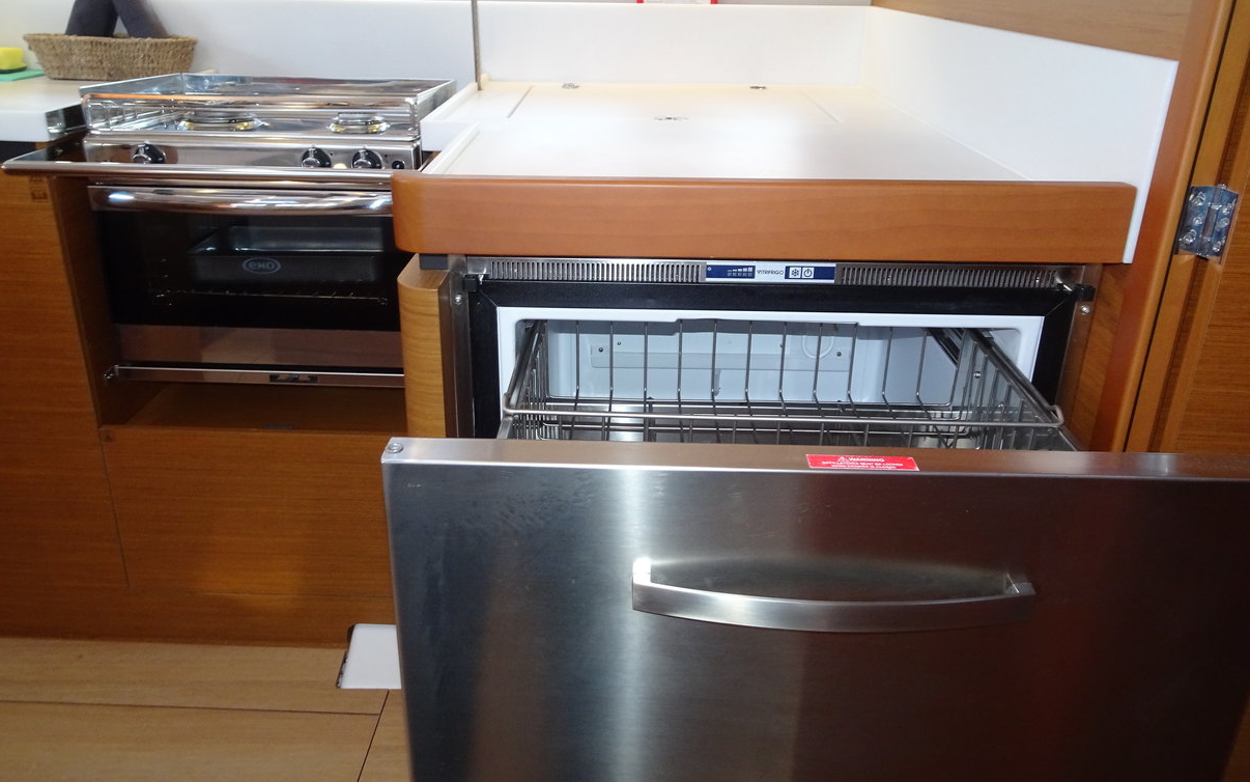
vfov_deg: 45.9
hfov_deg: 68.4
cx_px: 600
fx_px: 920
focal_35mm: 27
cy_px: 346
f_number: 3.5
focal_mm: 4.1
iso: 200
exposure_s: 1/30
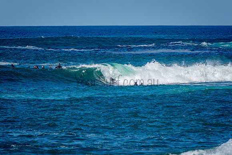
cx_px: 116
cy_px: 78
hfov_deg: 3.3
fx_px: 4014
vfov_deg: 2.2
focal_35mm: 623
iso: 360
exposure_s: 1/2000
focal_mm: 400
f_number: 5.6
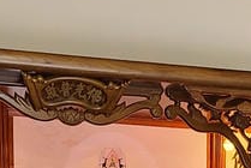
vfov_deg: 7.7
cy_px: 505
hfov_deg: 13.1
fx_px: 1082
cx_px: 216
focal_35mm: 155
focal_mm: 5.4
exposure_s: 1/59
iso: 100
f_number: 1.8
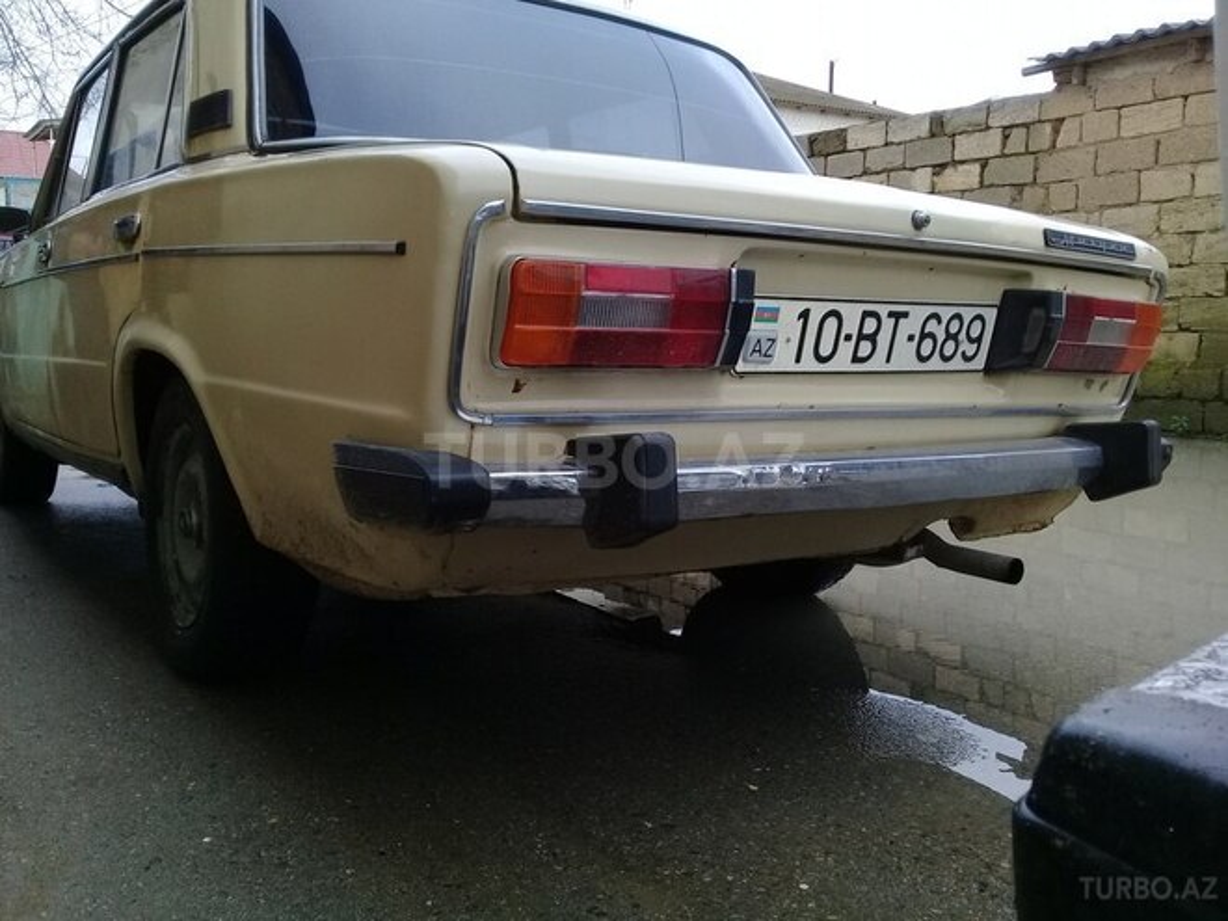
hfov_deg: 58.4
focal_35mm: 31
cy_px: 460
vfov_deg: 45.4
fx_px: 1100
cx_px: 614
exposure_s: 1/100
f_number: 2.2
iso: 50
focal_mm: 3.3
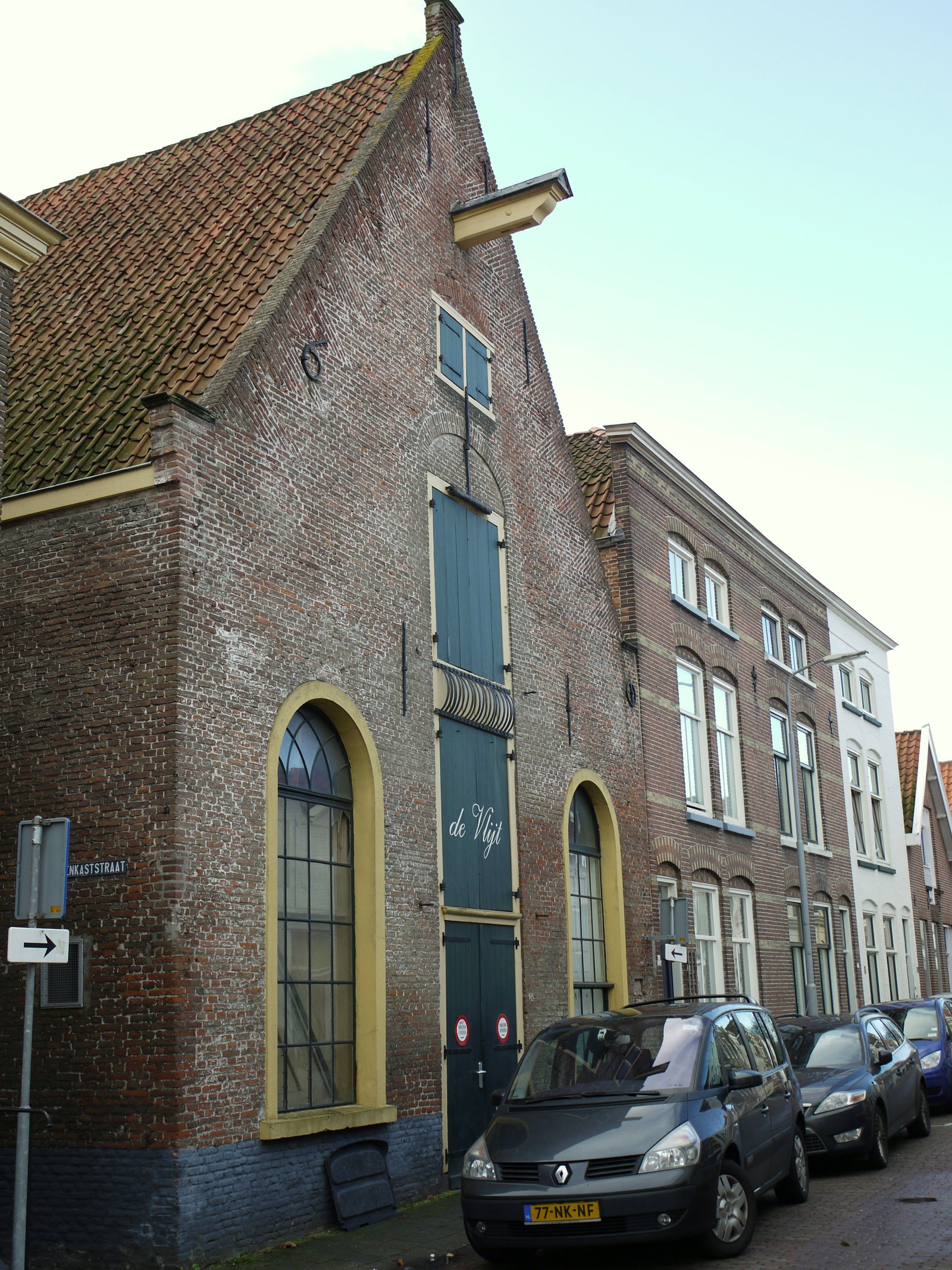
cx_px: 476
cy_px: 635
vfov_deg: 44.8
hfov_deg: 34.4
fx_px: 1540
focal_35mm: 42
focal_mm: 21
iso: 100
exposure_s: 1/100
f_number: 5
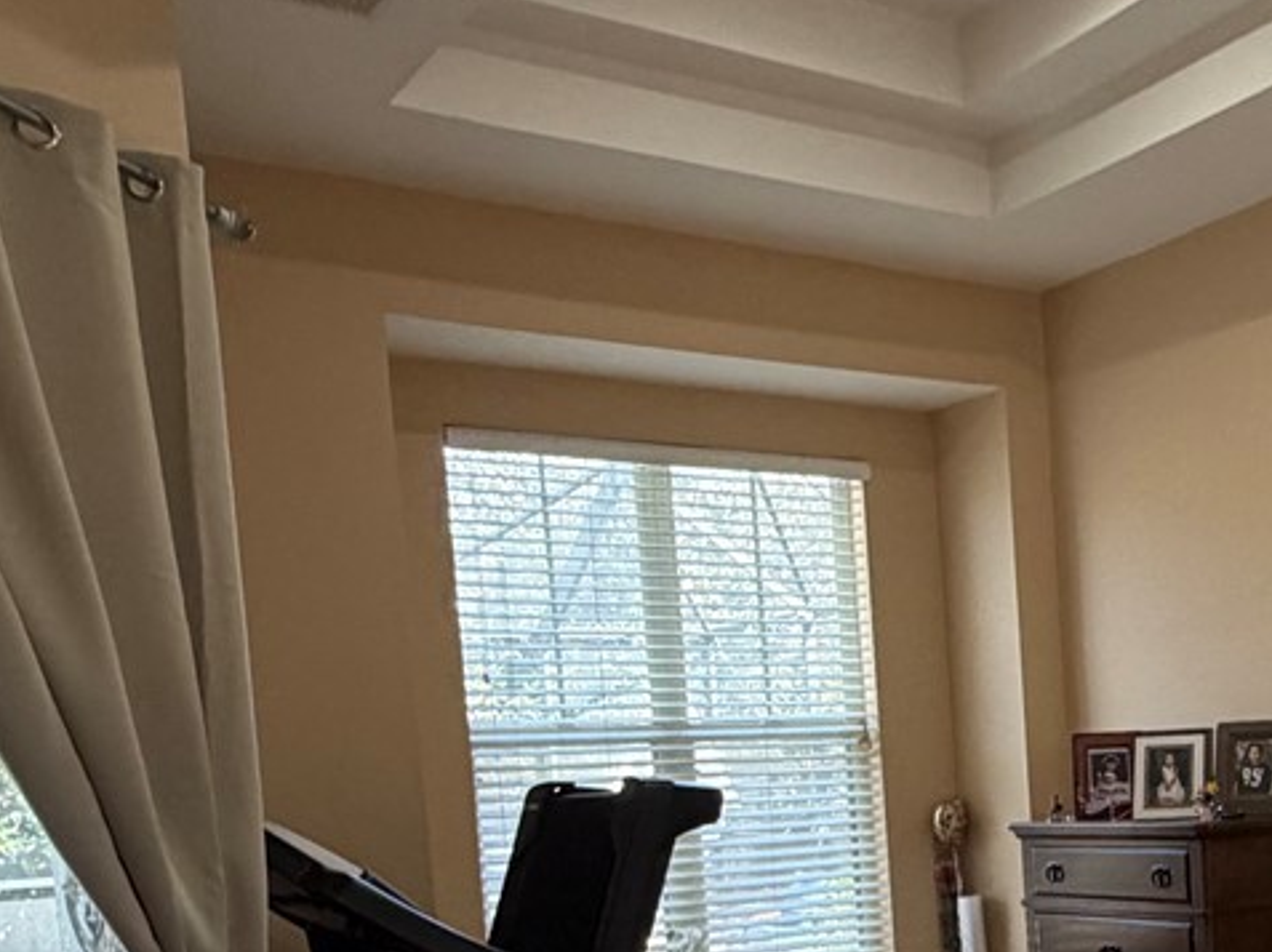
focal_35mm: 47
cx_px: 1229
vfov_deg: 29.3
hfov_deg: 36.9
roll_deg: +3.1
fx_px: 1726
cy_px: 899
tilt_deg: -4.6
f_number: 2.2
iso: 250
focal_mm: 2.22
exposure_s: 1/120
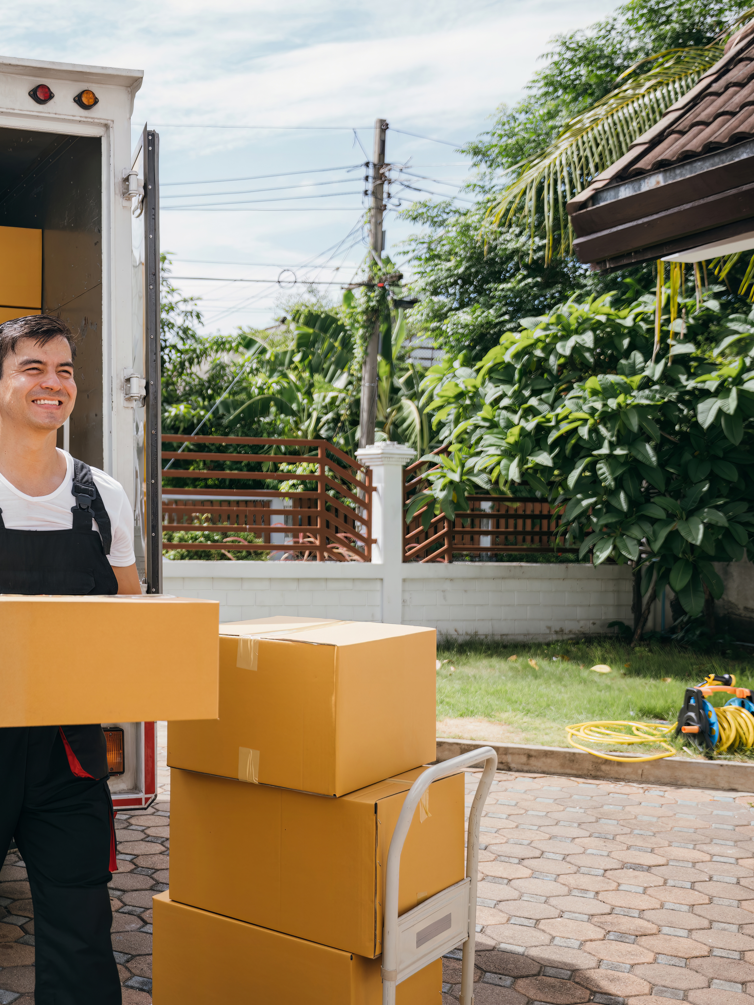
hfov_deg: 32.4
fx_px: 1191
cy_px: 485
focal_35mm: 41
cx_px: 1
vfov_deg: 45.8
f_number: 2.8
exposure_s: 1/1250
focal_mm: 27
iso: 200
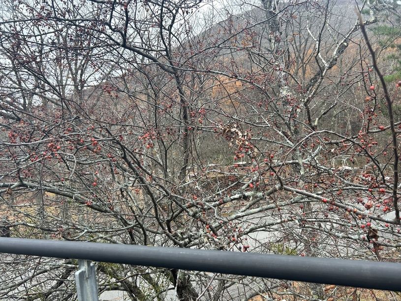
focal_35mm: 26
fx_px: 301
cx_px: 200
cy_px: 150
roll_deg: +2.8
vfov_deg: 53.1
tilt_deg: -4.8
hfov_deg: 67.3
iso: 50
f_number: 1.5
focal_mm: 5.7
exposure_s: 1/185
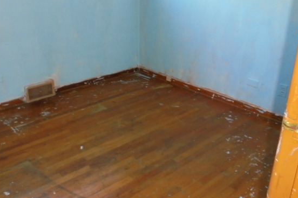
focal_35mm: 35
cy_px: 94
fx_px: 290
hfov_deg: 54.3
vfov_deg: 37.8
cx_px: 130
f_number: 3.7
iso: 400
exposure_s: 1/40
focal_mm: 5.3
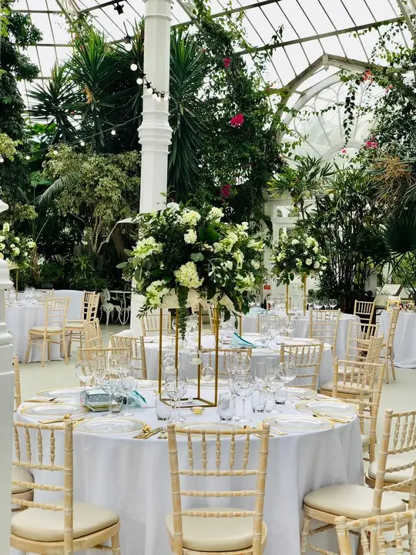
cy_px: 278
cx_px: 208
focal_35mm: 52
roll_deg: -1.6
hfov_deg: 28.0
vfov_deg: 36.8
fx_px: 833
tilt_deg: -0.8
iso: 32
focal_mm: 6
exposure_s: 1/100
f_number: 2.4
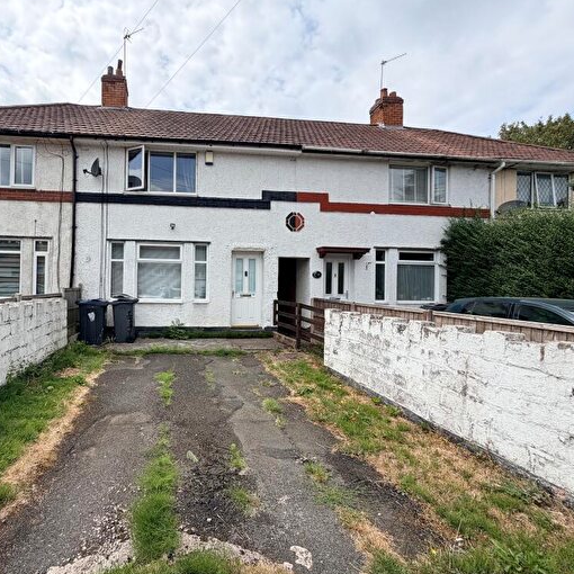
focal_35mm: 17
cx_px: 203
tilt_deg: +1.3
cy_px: 285
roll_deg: -0.2
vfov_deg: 84.0
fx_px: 319
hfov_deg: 81.8
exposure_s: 1/928
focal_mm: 2.22
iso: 25
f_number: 2.2
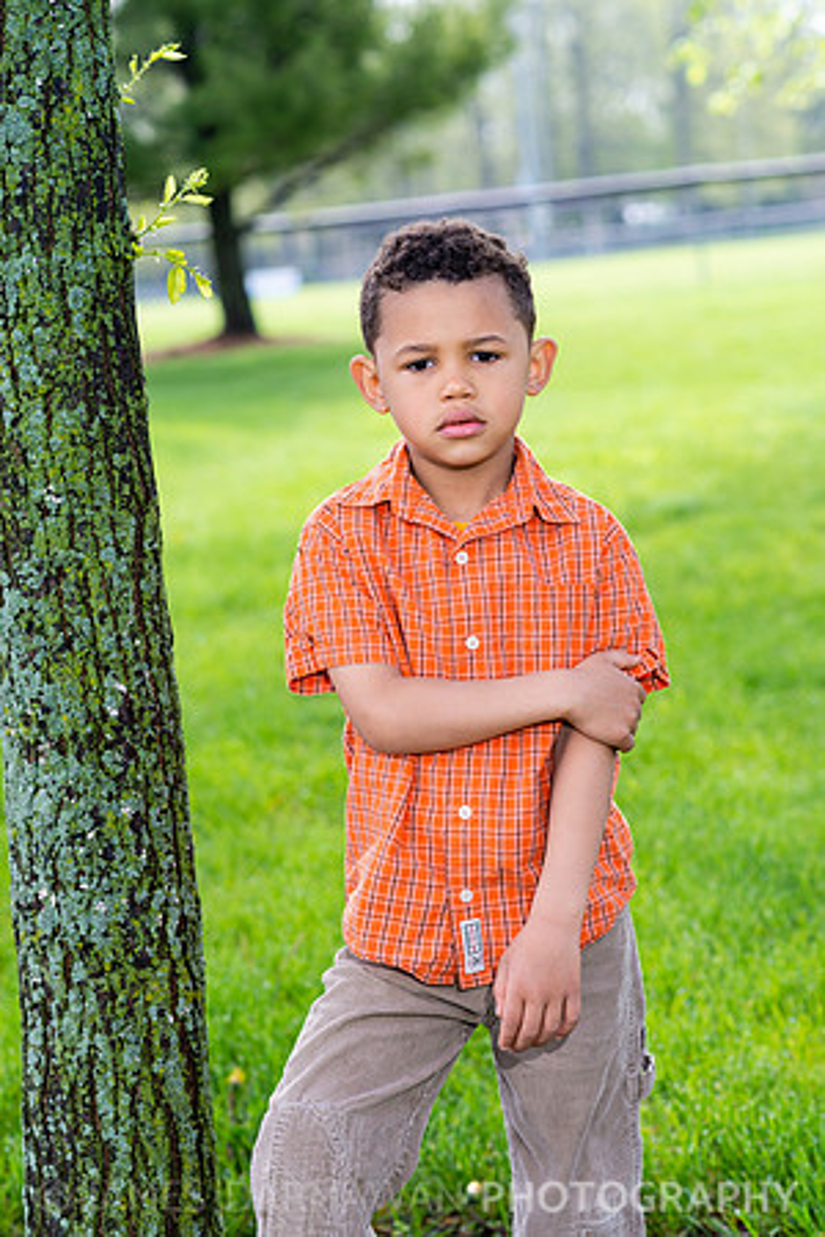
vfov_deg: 23.9
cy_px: 618
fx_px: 2922
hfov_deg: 16.1
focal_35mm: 85
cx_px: 412
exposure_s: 1/200
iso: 100
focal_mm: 85
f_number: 5
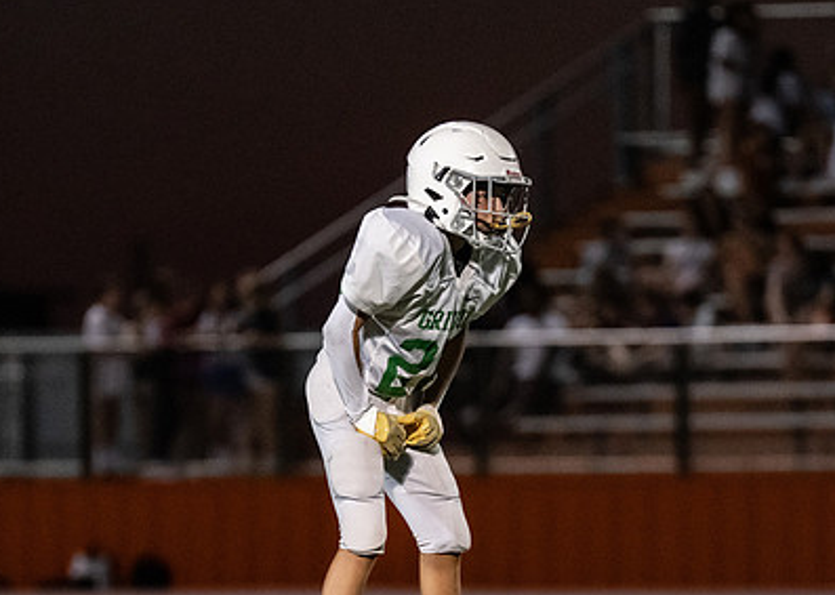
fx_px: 10901
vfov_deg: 3.1
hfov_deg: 4.4
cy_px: 559
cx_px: 452
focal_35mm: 460
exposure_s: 1/1000
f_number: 2.8
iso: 4000
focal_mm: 200
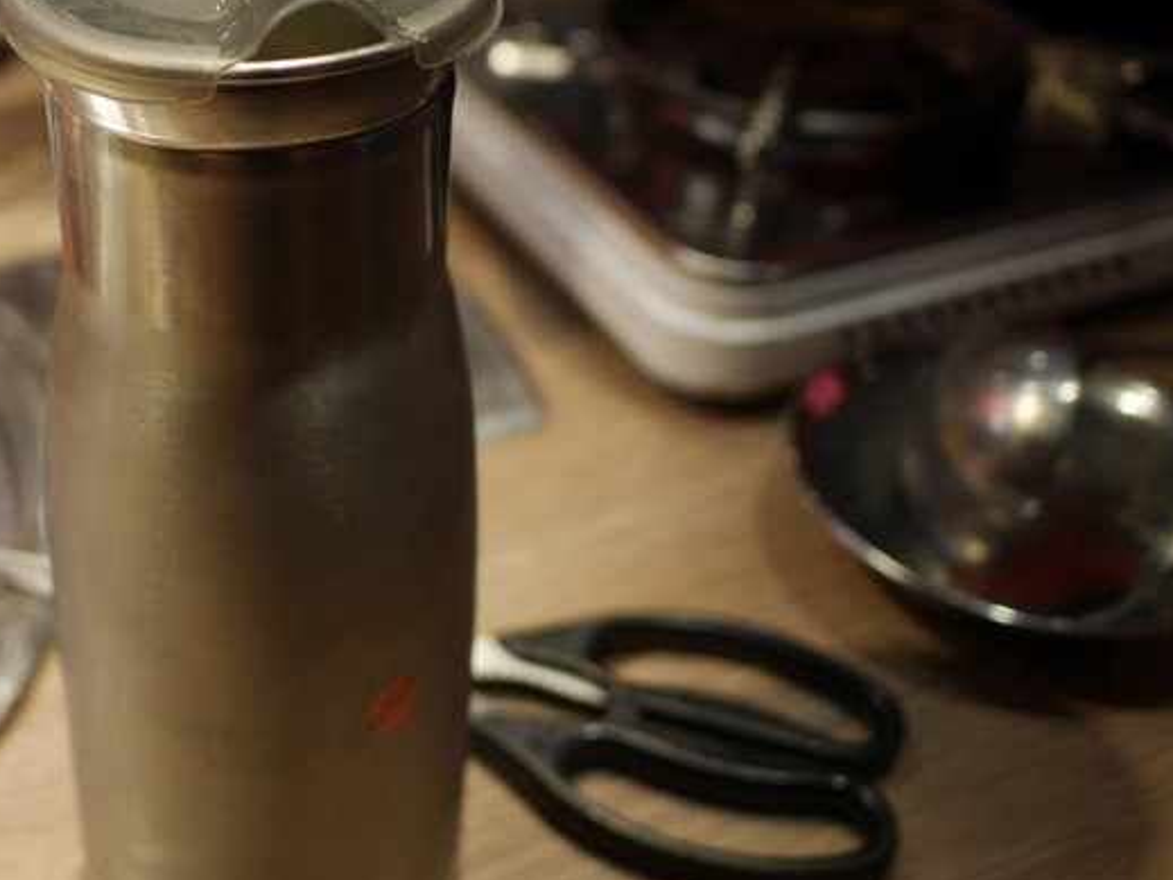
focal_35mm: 52
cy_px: 354
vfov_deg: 28.0
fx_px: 1762
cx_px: 258
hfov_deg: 35.8
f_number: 1.8
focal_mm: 15
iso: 200
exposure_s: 1/80
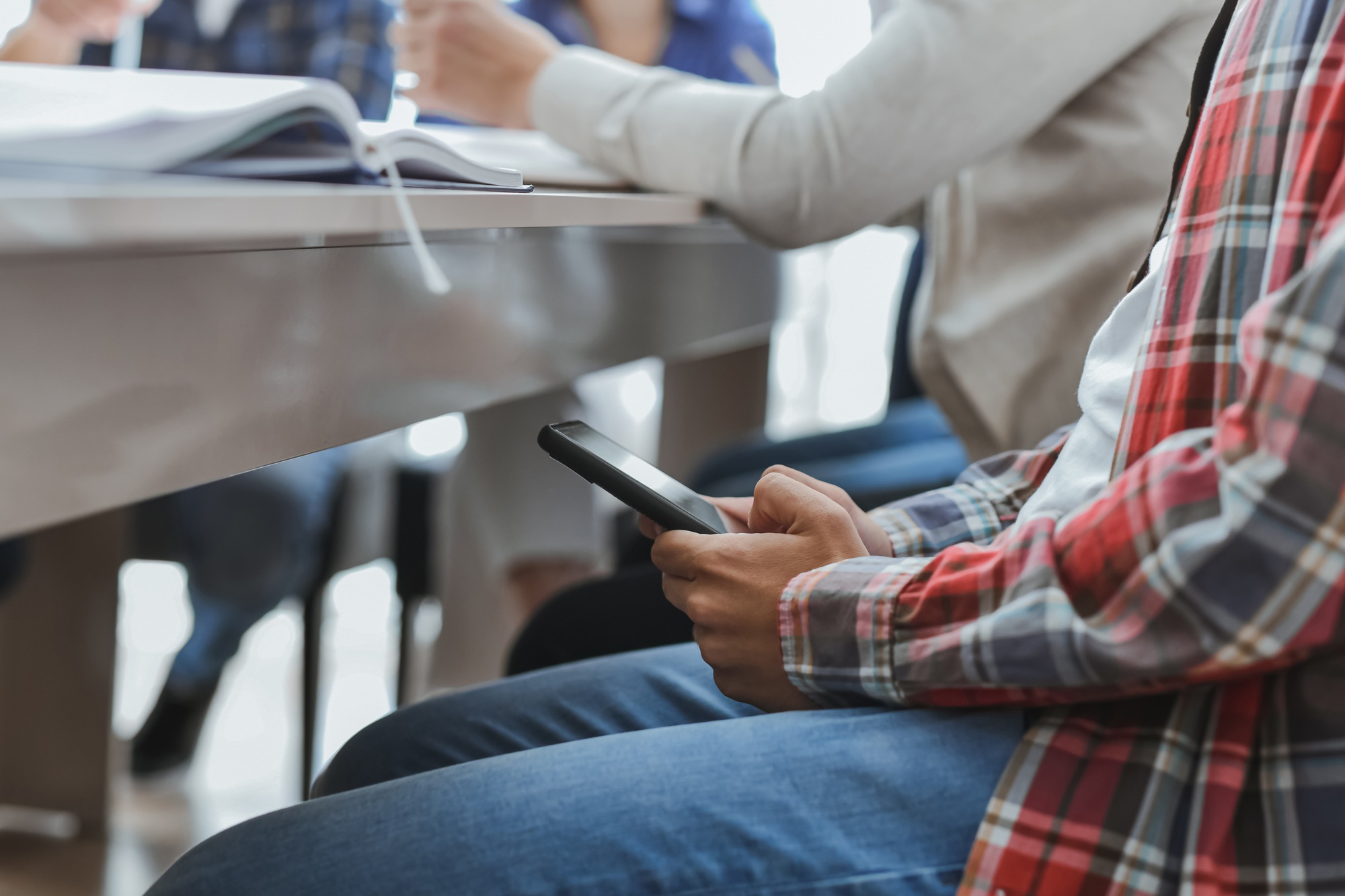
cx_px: 672
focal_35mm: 50
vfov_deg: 27.0
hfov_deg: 39.6
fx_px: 1868
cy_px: 448
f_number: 2.2
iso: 320
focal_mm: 50
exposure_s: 1/160
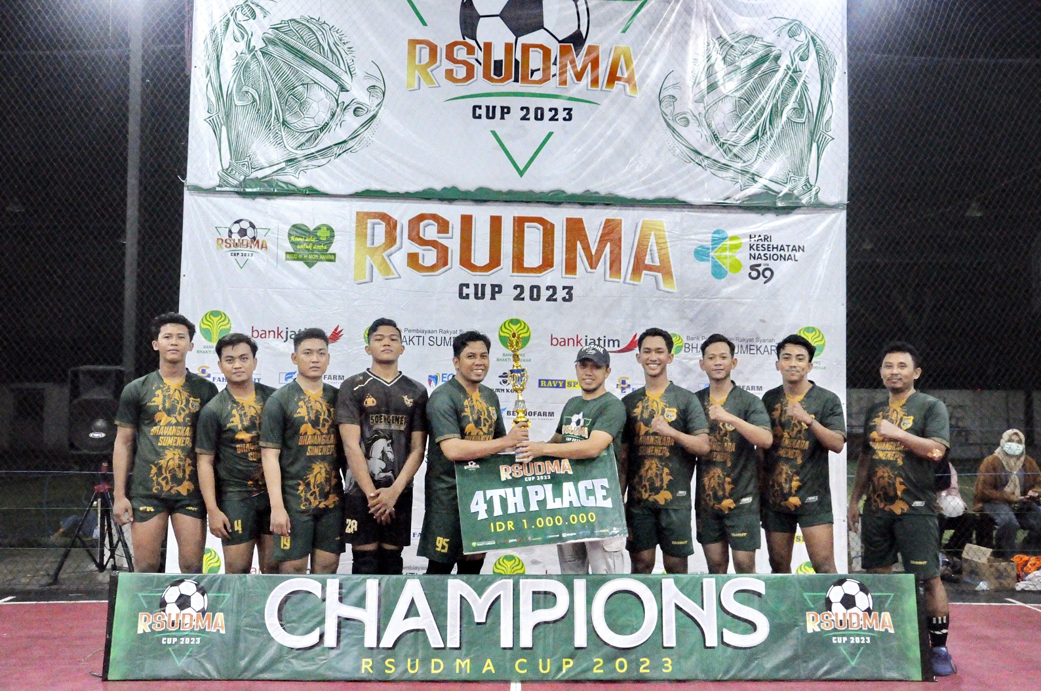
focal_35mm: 36
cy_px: 346
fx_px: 1040
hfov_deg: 53.2
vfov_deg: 36.8
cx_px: 520
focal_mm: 24
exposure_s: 1/60
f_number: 5.6
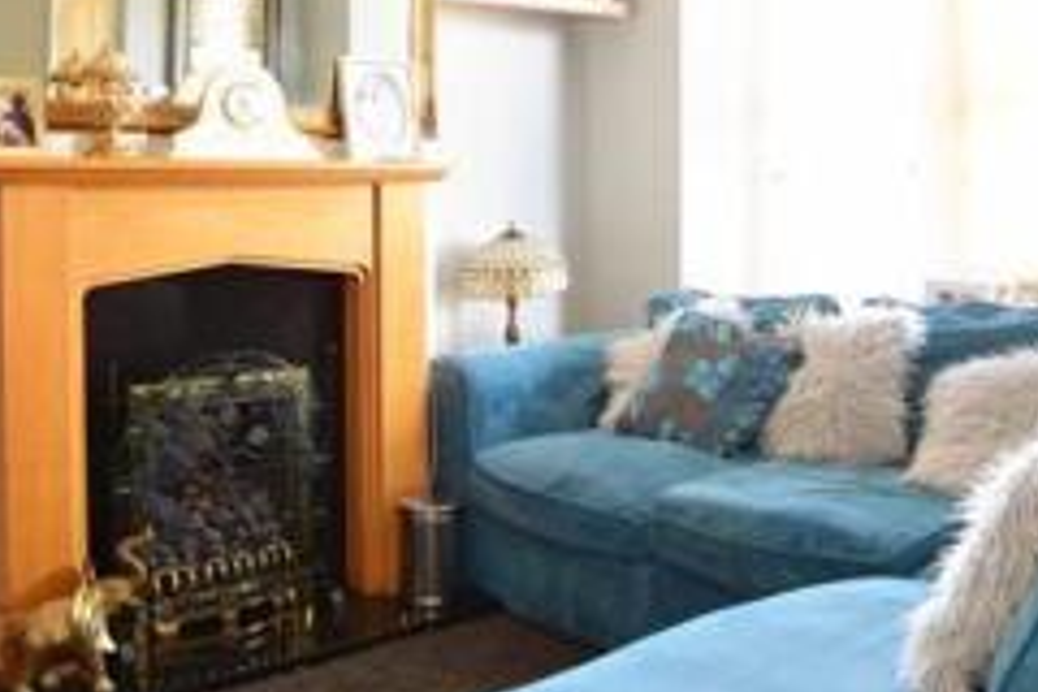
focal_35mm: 41
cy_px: 197
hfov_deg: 47.4
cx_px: 545
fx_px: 1182
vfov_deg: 32.2
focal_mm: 10
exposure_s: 1/3
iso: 400
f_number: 5.6
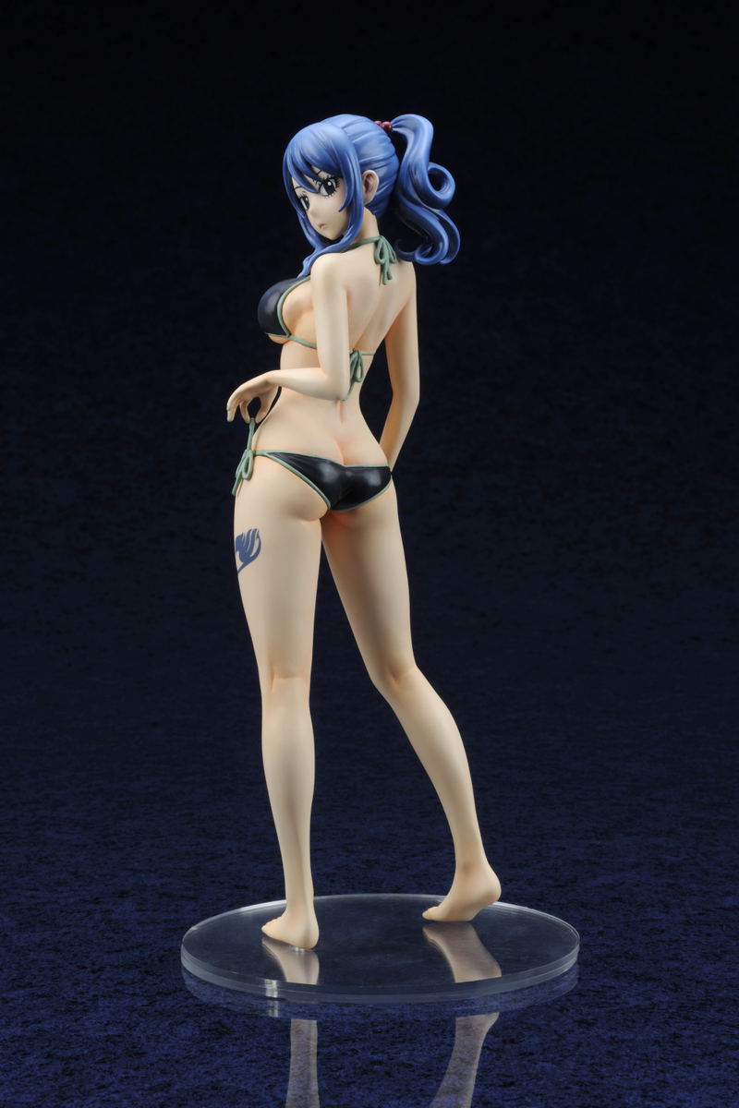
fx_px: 2771
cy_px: 554
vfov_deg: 22.6
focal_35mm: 90
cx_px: 370
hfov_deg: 15.2
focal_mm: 90
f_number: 29
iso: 100
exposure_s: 1/2
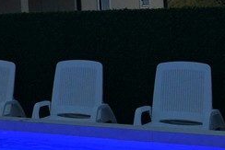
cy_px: -24
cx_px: -303
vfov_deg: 11.4
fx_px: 738
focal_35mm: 118
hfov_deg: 13.3
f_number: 2.8
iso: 1250
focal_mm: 15
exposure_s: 1/125
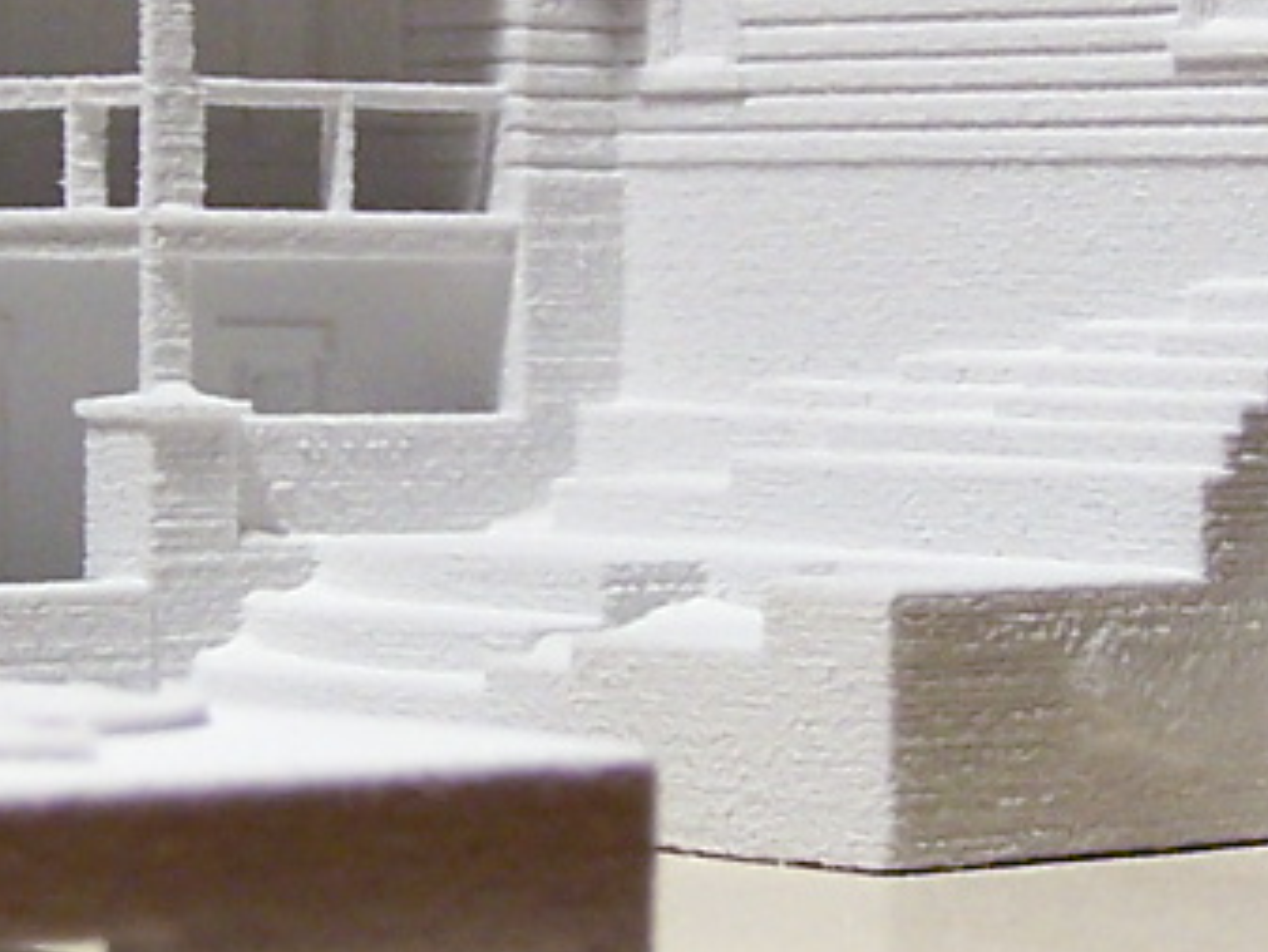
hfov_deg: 11.3
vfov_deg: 8.5
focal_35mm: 175
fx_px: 6413
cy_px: 199
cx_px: 655
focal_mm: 6.3
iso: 100
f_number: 2.8
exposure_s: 1/30
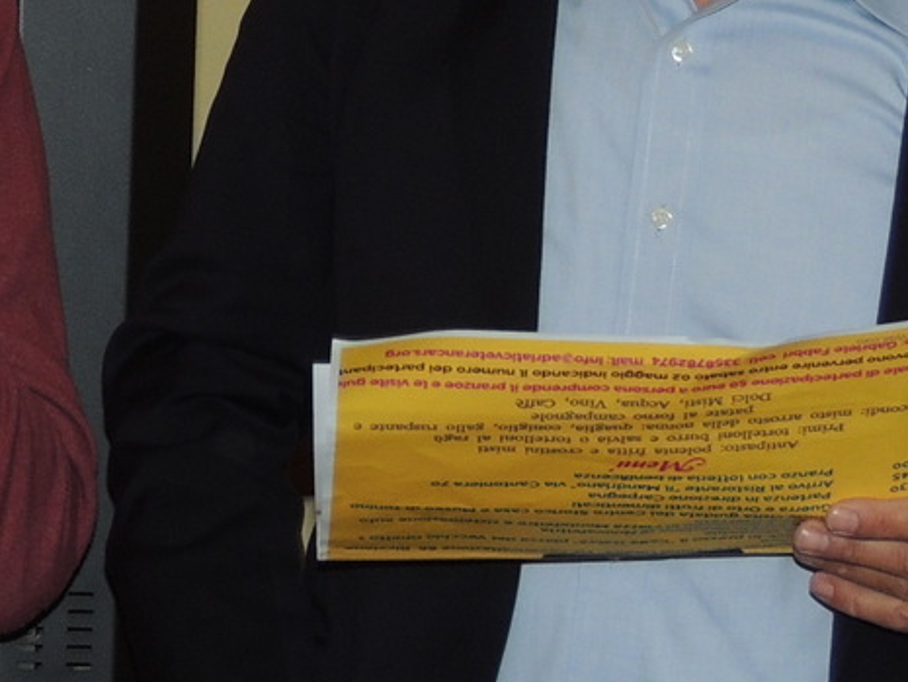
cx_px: -223
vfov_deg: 5.7
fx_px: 6769
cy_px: -39
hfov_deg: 7.6
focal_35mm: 258
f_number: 3.9
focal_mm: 13.3
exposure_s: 1/60
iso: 200
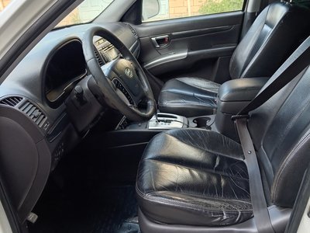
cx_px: 155
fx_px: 224
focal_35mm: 25
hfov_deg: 69.4
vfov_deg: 54.9
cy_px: 116
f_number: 1.8
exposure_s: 1/50
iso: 102
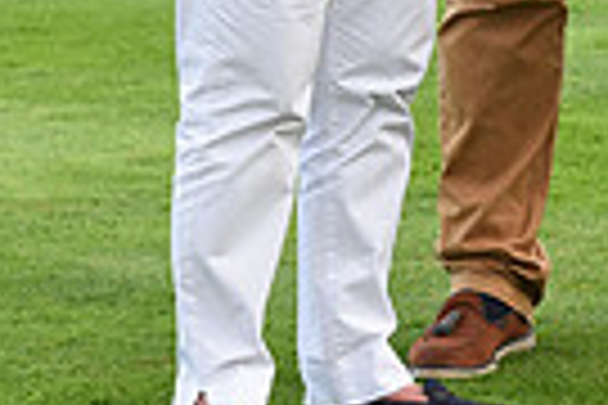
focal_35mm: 396
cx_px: 640
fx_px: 6687
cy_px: -322
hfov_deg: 5.2
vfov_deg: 3.5
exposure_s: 1/320
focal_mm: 92
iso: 800
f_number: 5.6
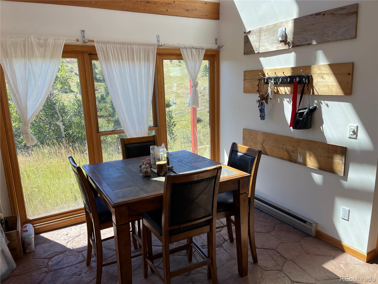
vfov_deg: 53.1
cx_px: 189
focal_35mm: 26
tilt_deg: -13.0
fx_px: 284
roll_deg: +1.6
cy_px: 142
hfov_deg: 67.3
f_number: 1.6
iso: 32
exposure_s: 1/638
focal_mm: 5.1
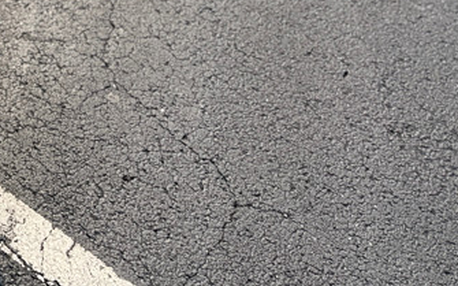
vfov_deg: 14.1
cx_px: -195
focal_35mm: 81
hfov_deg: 22.0
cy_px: -239
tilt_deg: -34.7
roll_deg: -8.8
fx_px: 1011
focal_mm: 6.76
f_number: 1.78
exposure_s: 1/2801
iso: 80
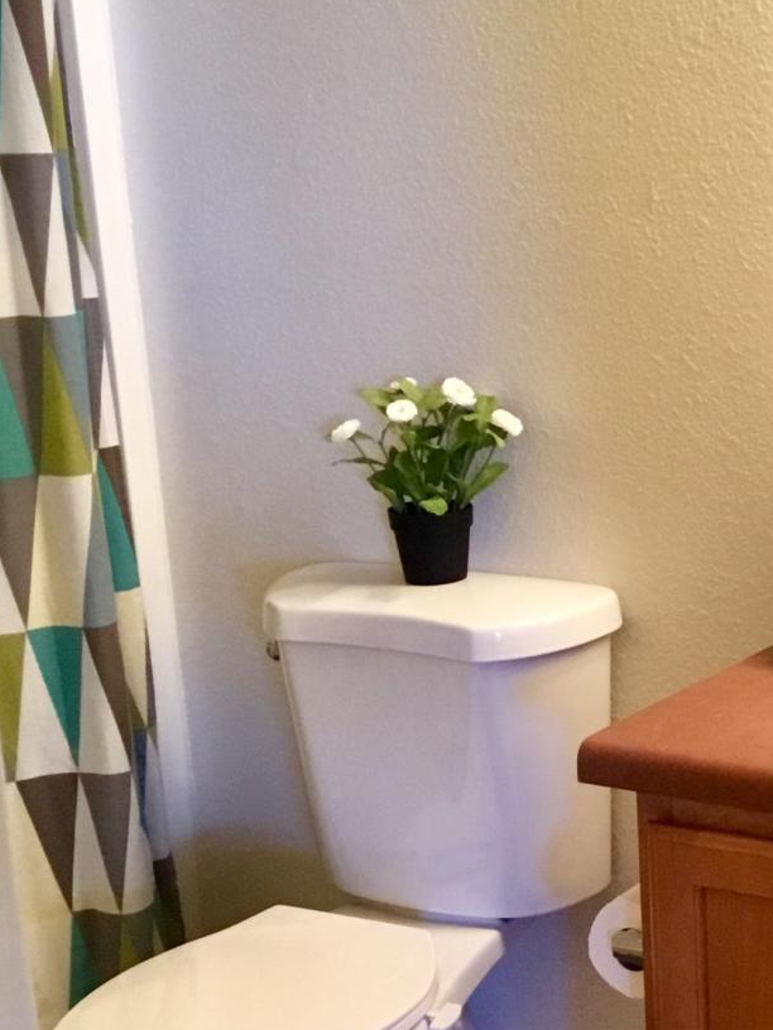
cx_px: 777
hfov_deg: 18.9
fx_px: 2263
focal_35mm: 76
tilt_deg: -18.5
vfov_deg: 25.4
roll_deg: +1.7
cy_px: 766
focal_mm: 3.3
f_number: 2.4
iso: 125
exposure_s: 1/30
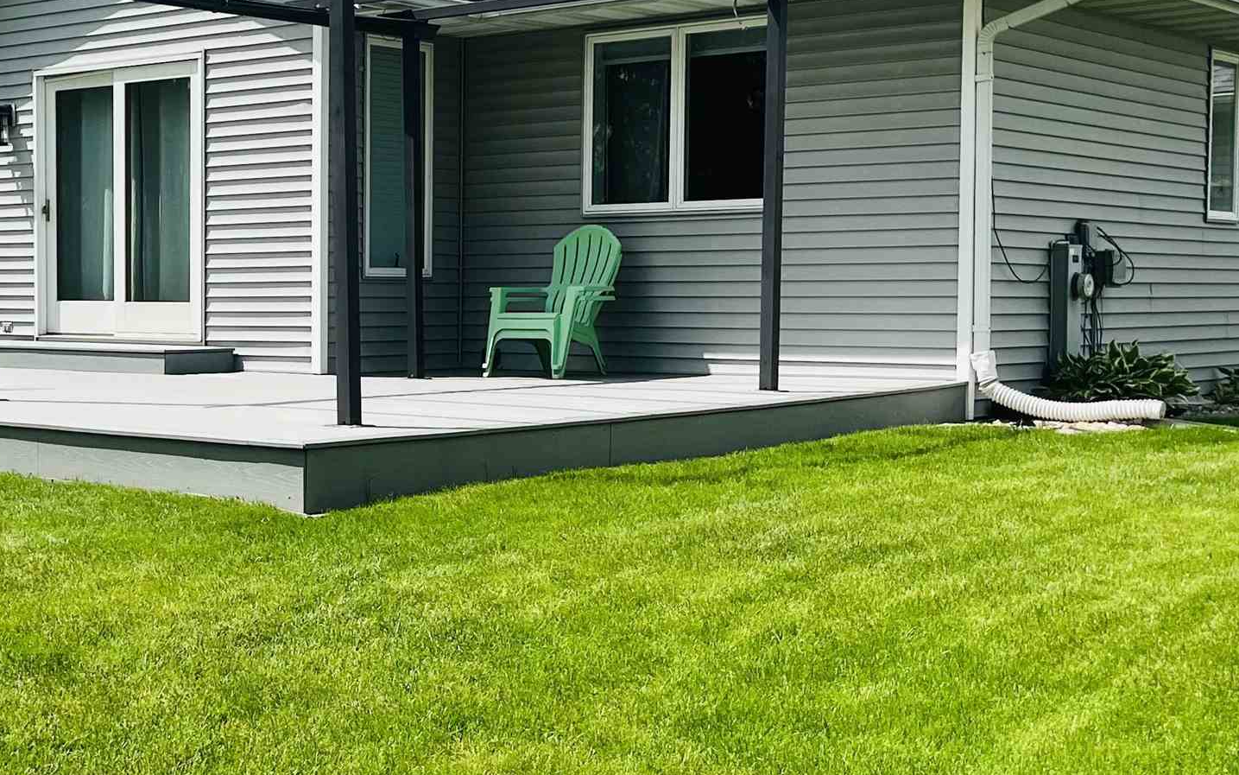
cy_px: 369
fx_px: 1992
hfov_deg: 33.5
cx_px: 235
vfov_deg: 22.0
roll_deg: -0.2
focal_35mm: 59
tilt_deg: -2.7
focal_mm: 5.1
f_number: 1.6
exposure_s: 1/4484
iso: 50
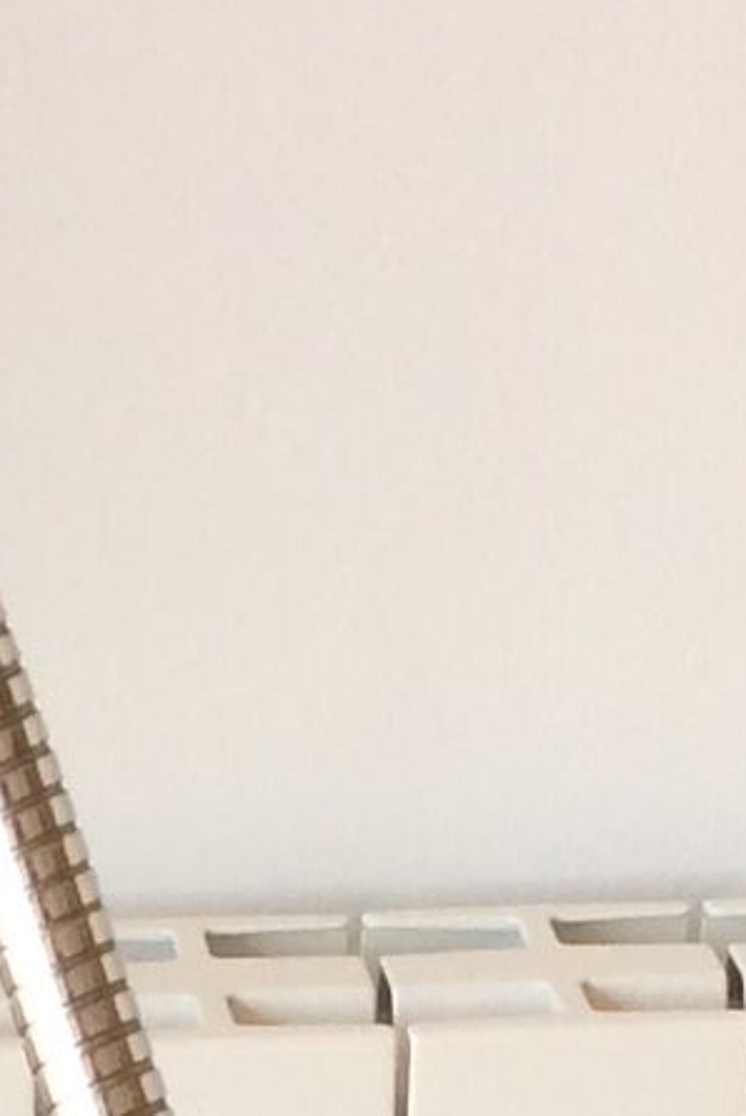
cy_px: 1874
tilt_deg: -31.3
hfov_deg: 7.1
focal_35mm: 193
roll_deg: +1.7
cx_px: -23
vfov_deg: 10.2
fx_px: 5989
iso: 32
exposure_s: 1/100
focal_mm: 3.3
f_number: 2.4
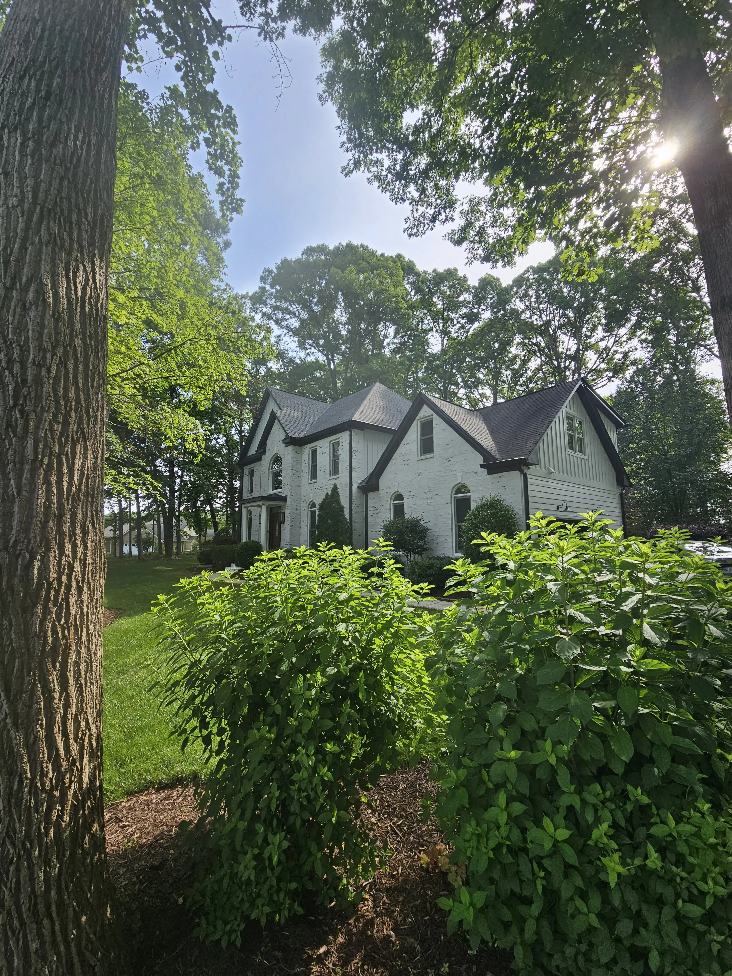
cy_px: 488
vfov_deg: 106.2
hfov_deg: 89.9
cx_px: 366
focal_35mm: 13
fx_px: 367
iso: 50
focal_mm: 2.2
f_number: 2.2
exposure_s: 1/670
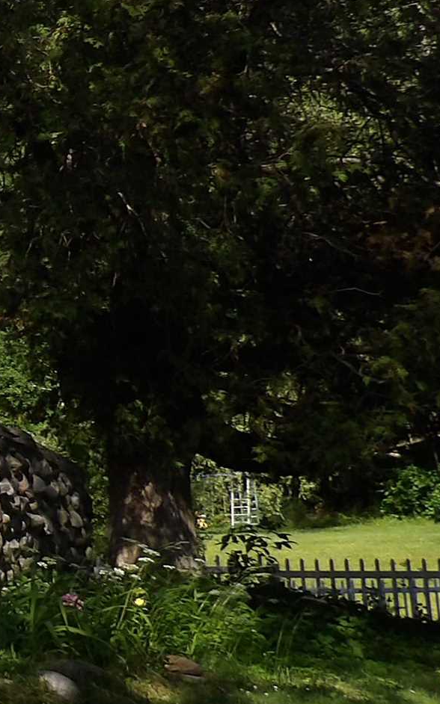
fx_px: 1594
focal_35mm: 83
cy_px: 272
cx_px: -525
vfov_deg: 24.9
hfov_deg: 13.0
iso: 100
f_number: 4.6
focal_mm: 4.3
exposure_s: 1/548
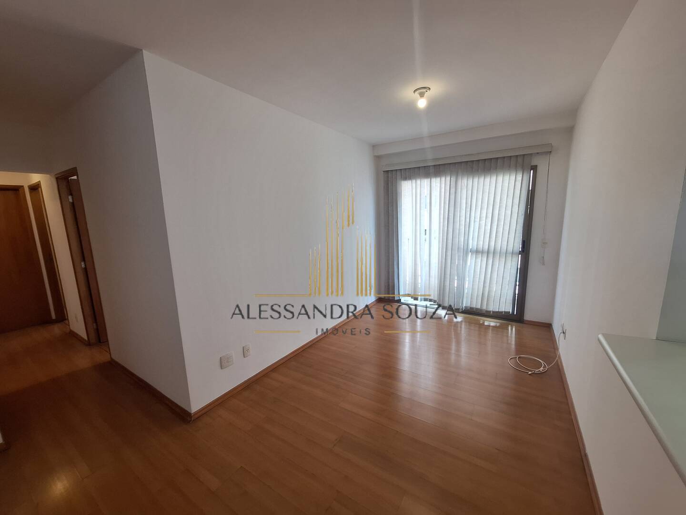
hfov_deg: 106.2
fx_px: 258
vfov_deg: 89.9
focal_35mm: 13
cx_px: 343
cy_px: 258
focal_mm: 1.74
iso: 64
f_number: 2.2
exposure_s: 1/60
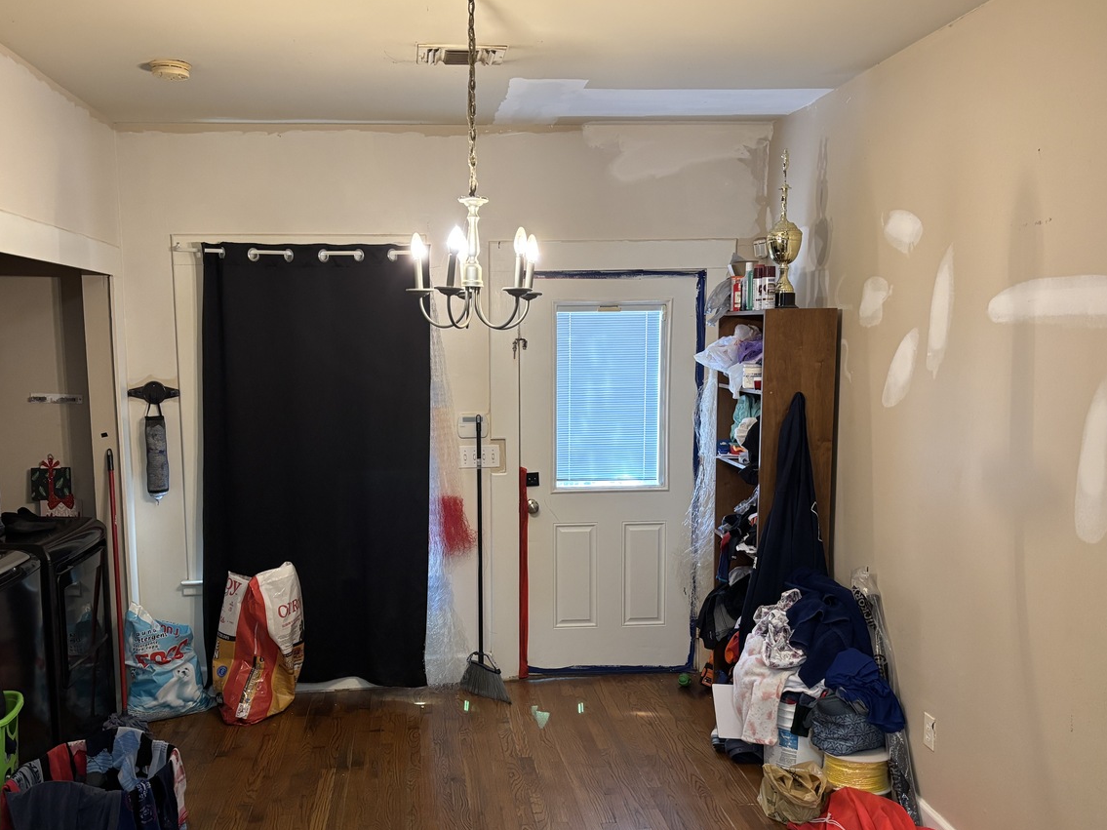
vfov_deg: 42.8
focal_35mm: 33
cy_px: 479
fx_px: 1055
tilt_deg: -8.2
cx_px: 497
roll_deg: +0.5
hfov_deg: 55.3
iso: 400
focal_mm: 5.96
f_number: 1.6
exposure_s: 1/60
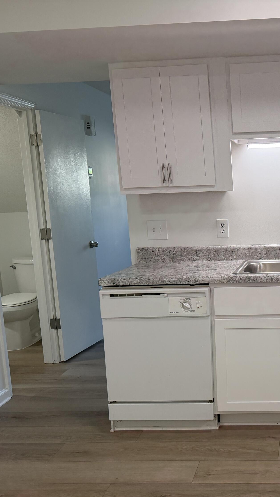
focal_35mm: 35
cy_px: 249
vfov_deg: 56.6
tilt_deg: -7.2
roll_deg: +2.4
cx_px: 280
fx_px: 462
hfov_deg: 31.2
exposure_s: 1/210
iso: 160
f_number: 1.78
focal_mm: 6.76
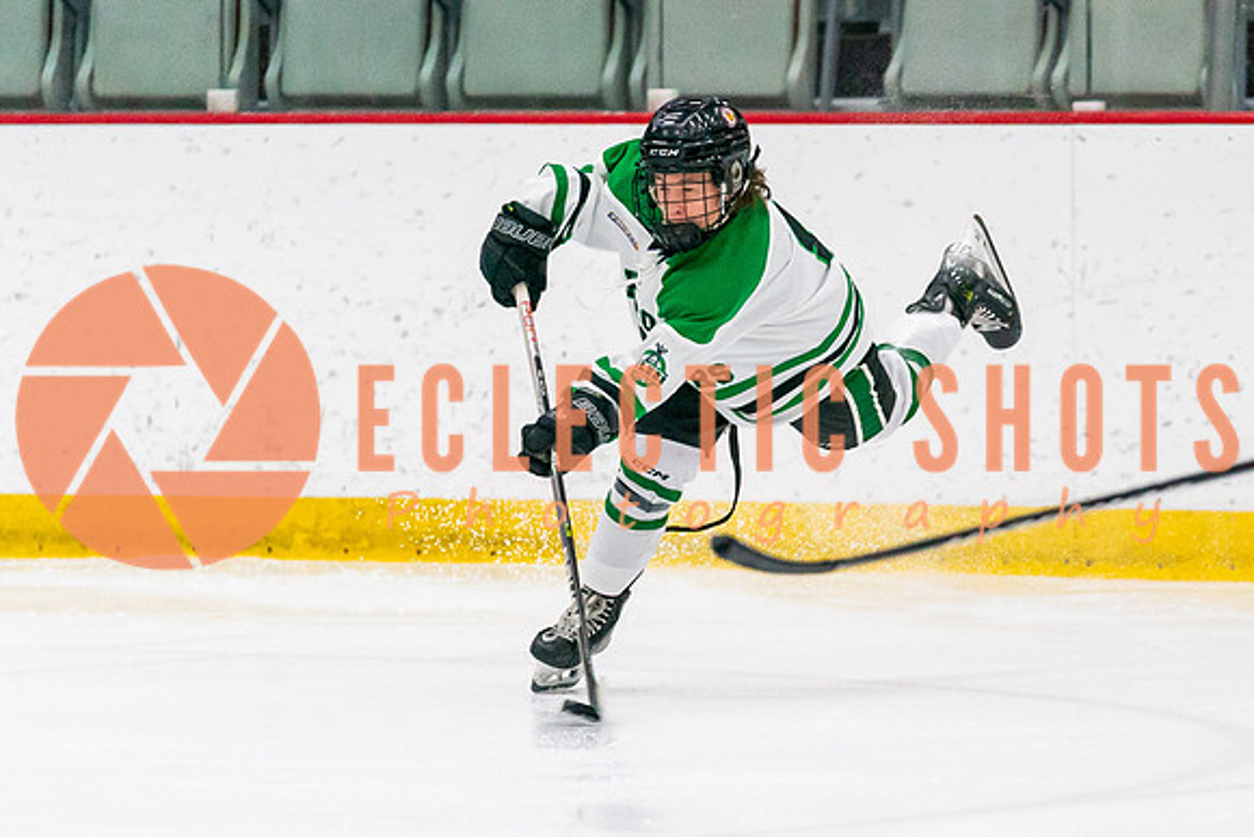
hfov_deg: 4.6
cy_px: 548
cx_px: 883
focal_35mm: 451
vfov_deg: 3.1
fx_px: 15701
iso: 3200
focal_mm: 200
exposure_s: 1/1250
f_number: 2.8
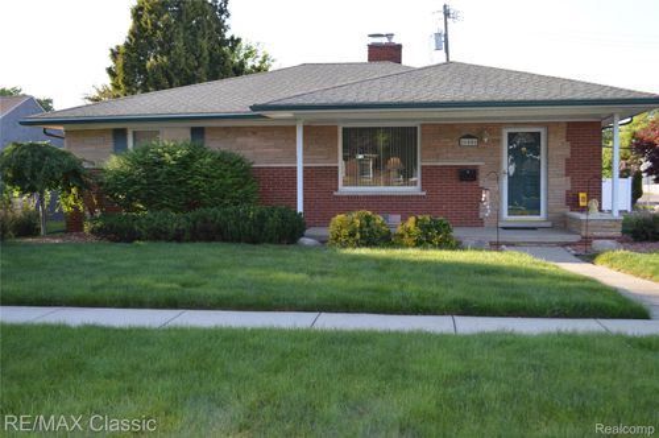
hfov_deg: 49.6
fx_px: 713
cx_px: 330
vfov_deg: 34.1
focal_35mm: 39
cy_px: 219
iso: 125
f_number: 4.2
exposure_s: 1/125
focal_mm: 26
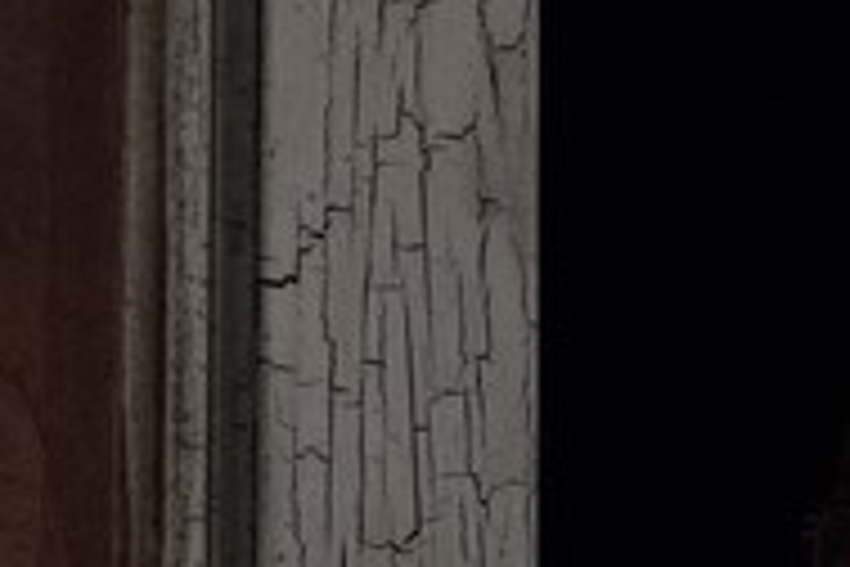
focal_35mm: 196
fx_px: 4627
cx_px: 1570
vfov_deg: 6.9
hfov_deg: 9.9
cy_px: 934
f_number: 2.8
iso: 3200
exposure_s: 1/125
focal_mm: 35
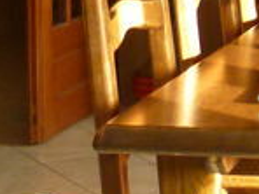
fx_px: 1264
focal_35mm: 169
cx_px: 532
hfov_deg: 10.6
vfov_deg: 8.6
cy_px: -93
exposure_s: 1/60
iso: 160
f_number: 2.8
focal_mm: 4.5
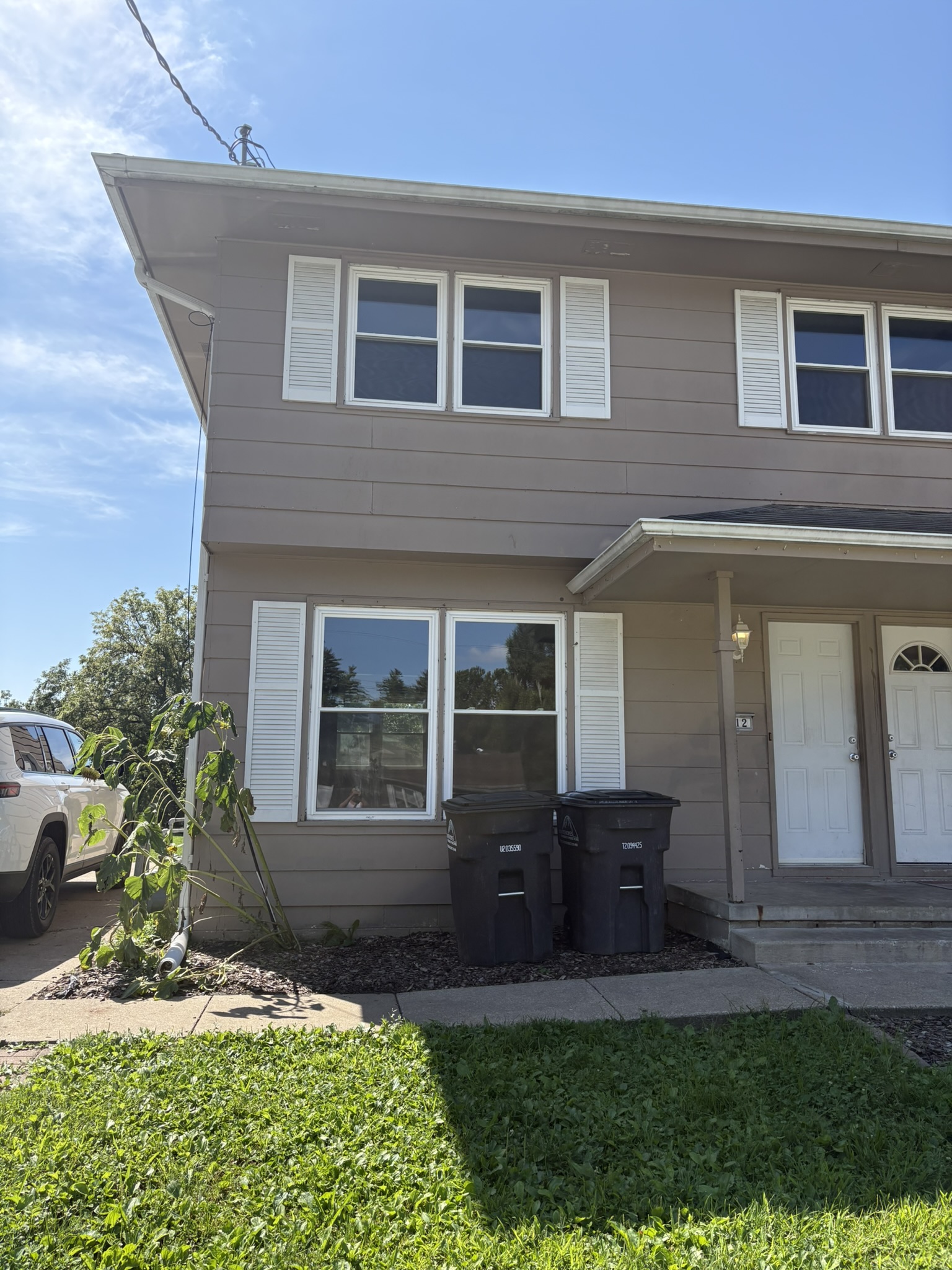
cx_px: 476
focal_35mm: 26
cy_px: 635
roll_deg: -0.1
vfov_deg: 67.3
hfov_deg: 53.1
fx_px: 953
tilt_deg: +10.2
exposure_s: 1/3125
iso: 64
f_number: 1.6
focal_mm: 5.96
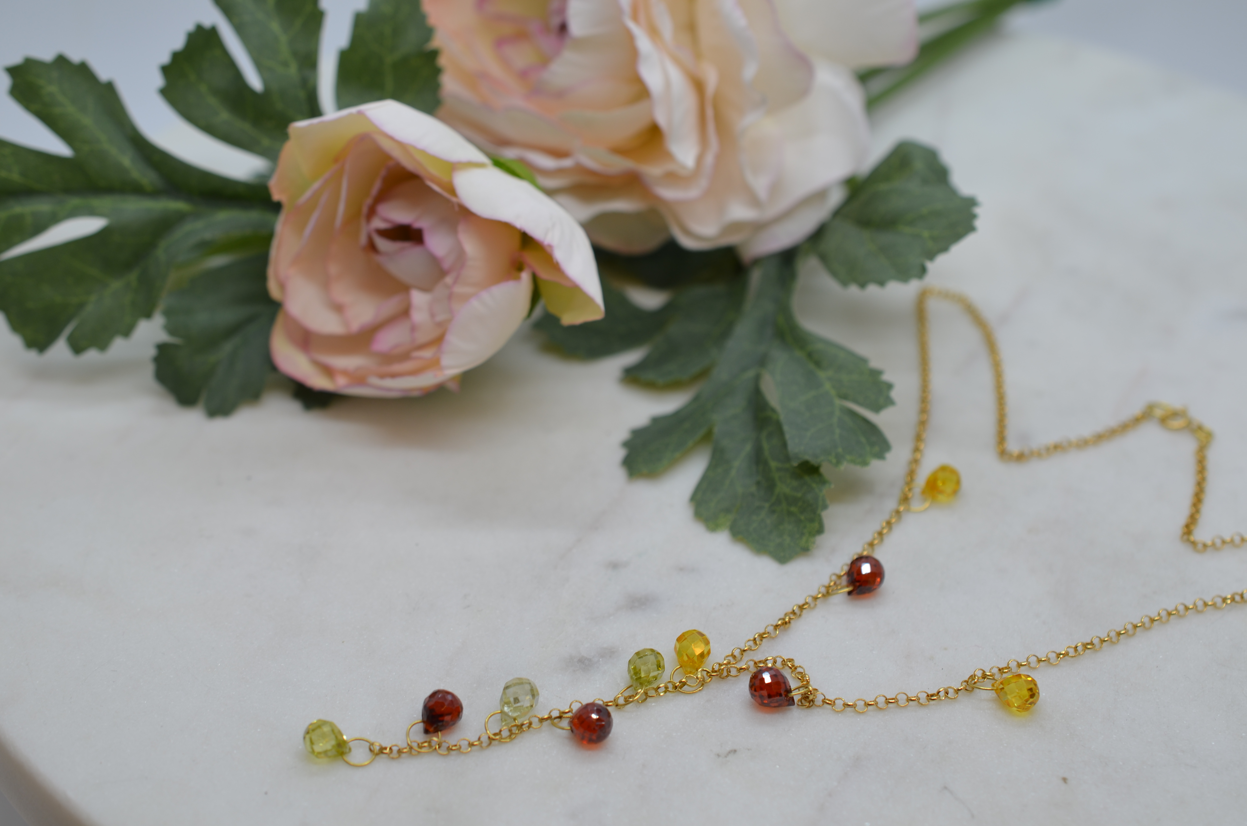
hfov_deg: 33.5
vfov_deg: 22.5
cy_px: 413
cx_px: 624
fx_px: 2074
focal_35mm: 60
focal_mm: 40
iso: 100
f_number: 5.6
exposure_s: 1/80
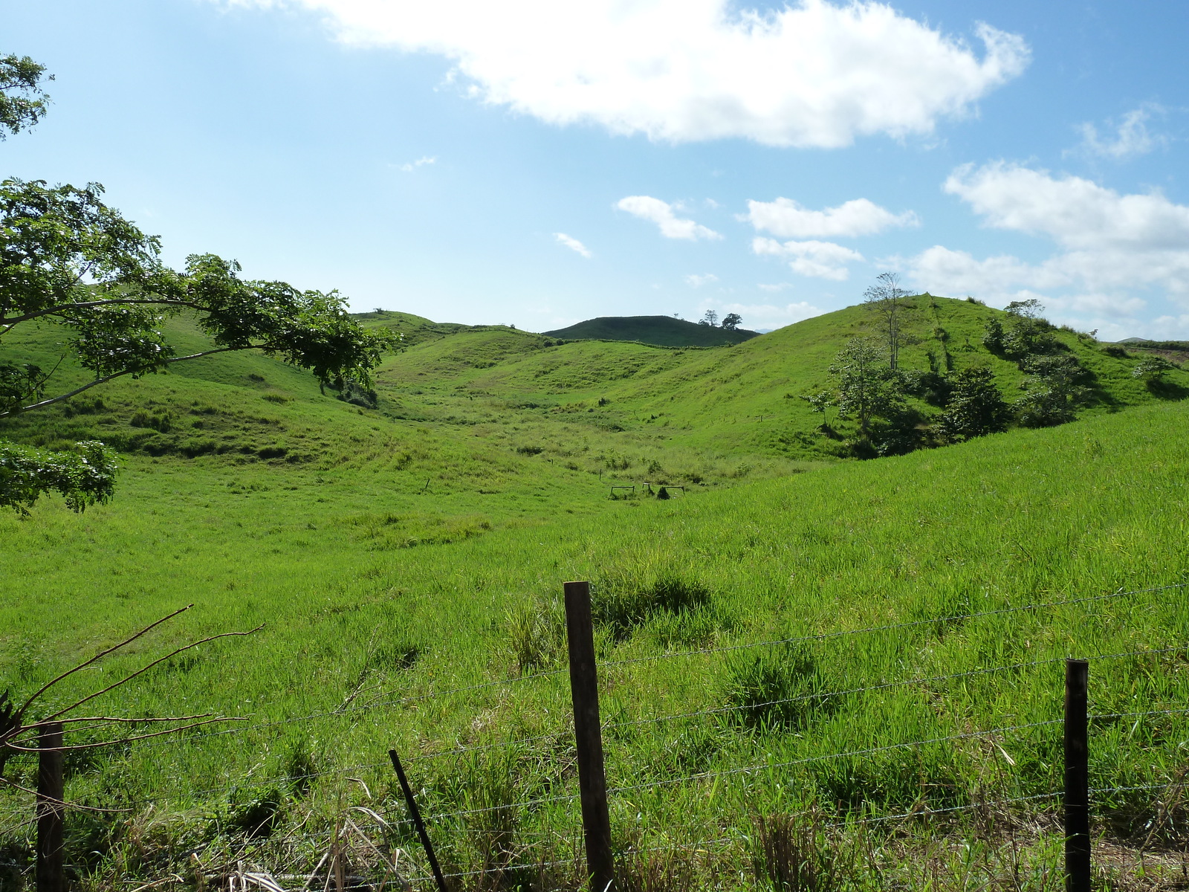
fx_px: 1030
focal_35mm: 30
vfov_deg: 46.8
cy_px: 446
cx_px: 594
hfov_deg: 60.0
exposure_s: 1/500
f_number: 5
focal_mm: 5
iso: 125
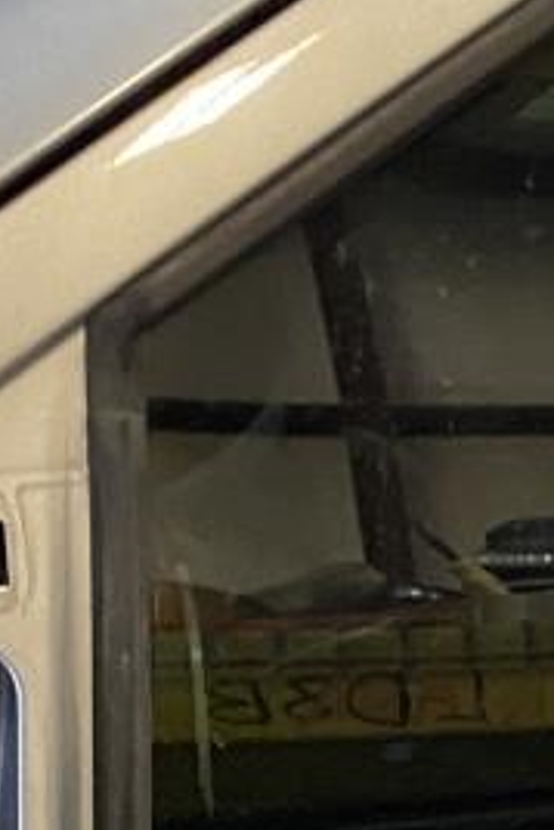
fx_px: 2974
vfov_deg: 15.9
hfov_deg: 9.7
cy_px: 520
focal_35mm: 129
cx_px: 1229
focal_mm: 4.25
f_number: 1.8
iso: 400
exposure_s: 1/60
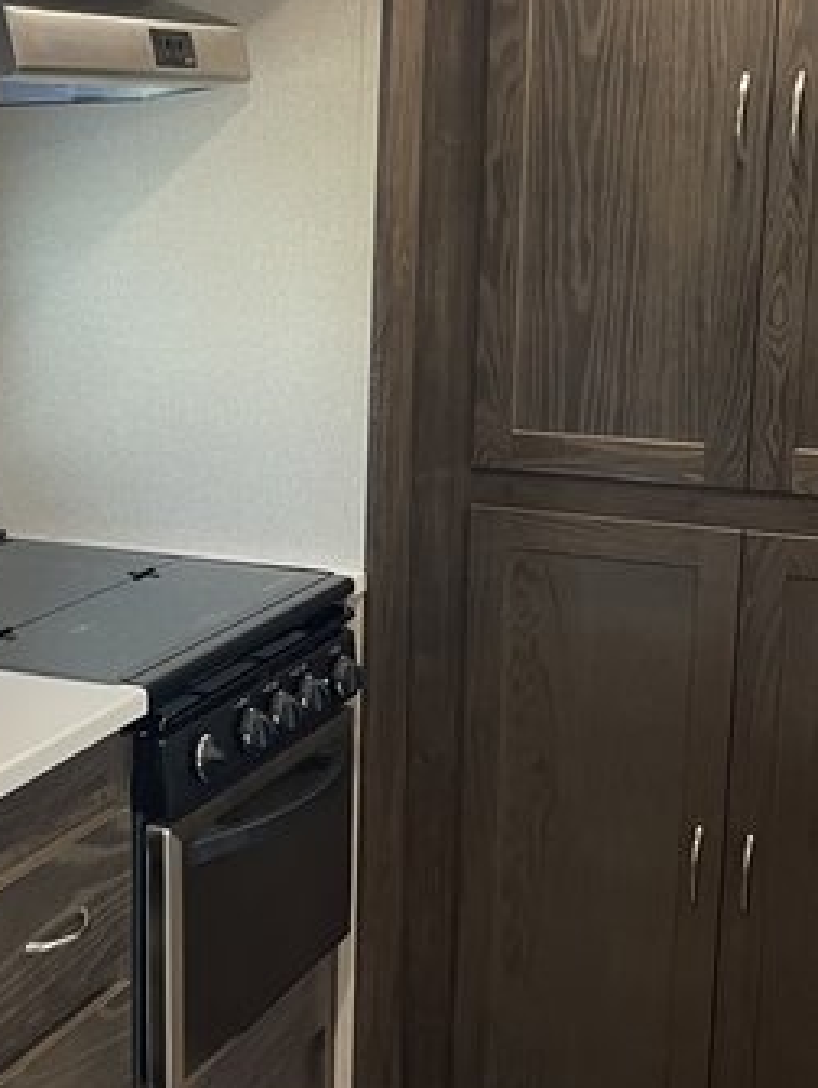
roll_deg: +1.1
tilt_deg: -11.0
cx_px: 146
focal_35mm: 62
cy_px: 503
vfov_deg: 31.2
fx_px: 1950
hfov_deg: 23.3
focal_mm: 5.1
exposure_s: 1/60
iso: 200
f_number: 1.6
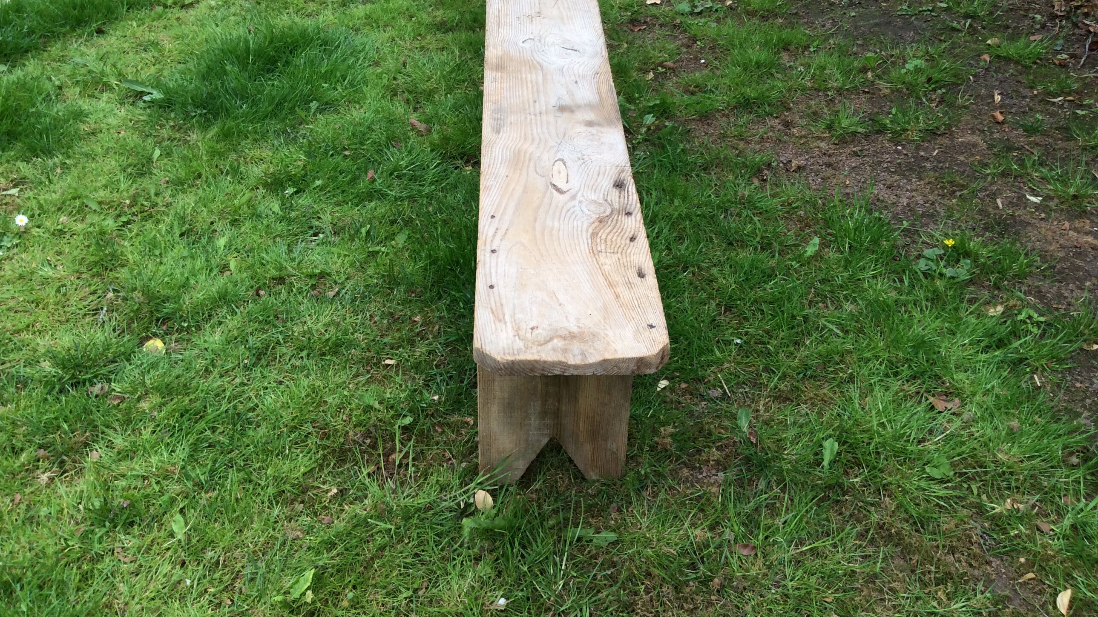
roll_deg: +0.6
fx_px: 1019
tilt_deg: -34.0
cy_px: 211
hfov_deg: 56.6
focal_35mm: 35
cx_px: 549
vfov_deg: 33.5
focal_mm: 3.3
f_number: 2.4
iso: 32
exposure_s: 1/430
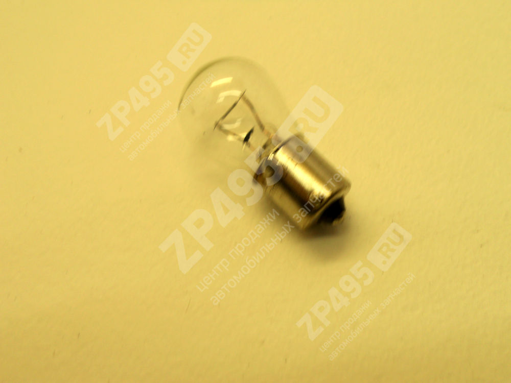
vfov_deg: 44.2
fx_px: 472
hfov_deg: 56.8
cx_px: 256
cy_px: 192
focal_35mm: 32
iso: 80
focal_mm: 5.8
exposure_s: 1/40
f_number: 3.5
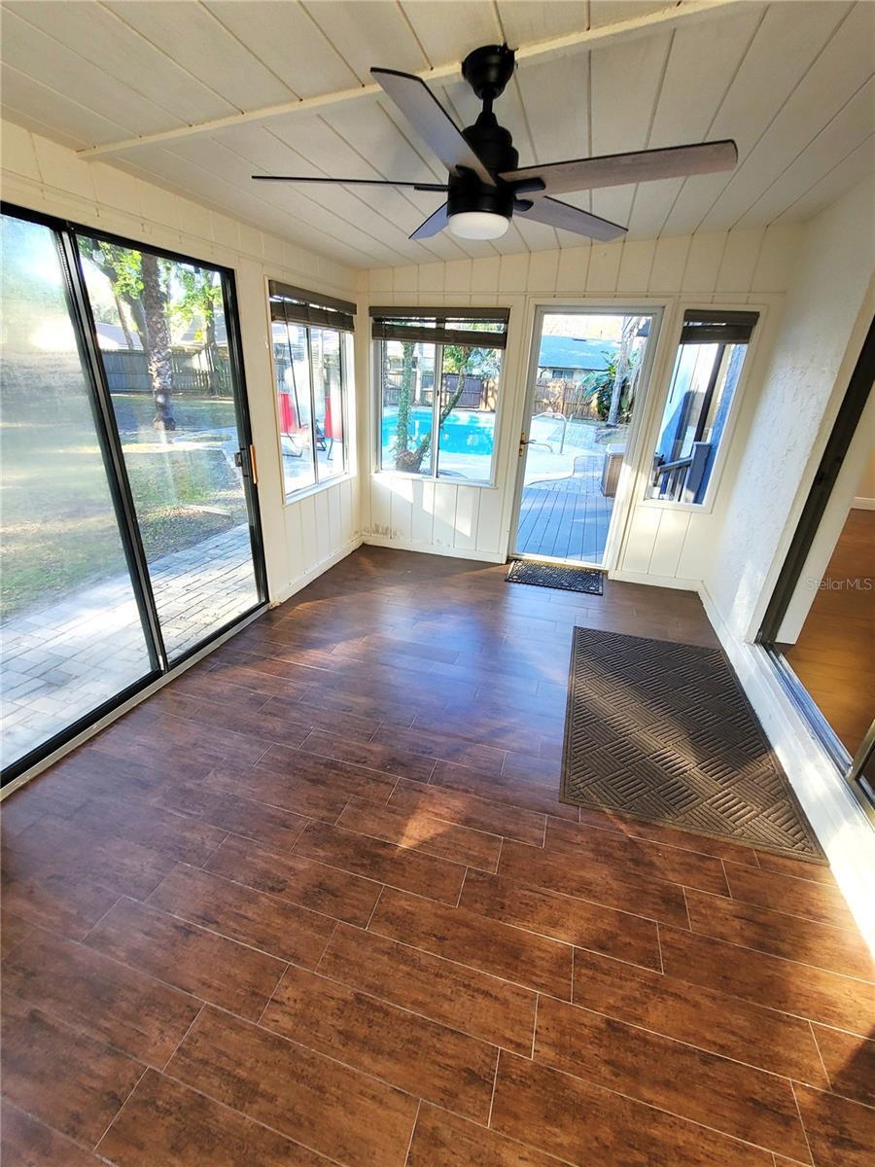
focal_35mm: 13
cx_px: 438
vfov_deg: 106.2
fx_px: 438
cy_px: 584
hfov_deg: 89.9
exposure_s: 1/60
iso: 125
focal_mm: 2.2
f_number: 2.2
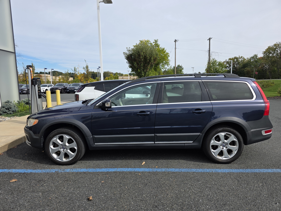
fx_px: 187
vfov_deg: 58.9
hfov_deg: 73.9
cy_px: 106
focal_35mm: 23
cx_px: 140
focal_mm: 6.3
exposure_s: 1/4333
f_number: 1.7
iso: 80
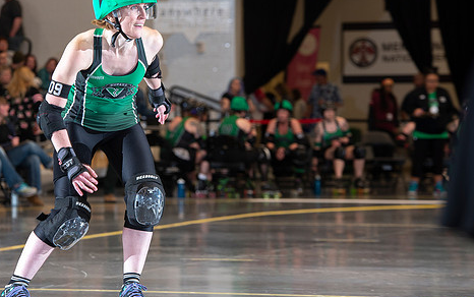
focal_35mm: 213
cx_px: 167
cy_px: 131
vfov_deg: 6.2
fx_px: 2754
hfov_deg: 9.8
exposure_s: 1/160
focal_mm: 160
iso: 640
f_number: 5.6
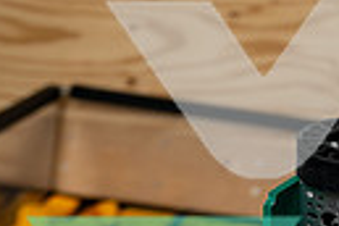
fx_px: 1827
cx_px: 704
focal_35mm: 194
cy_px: 38
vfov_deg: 7.1
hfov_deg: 9.8
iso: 100
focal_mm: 43
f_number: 4.5
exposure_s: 1/250
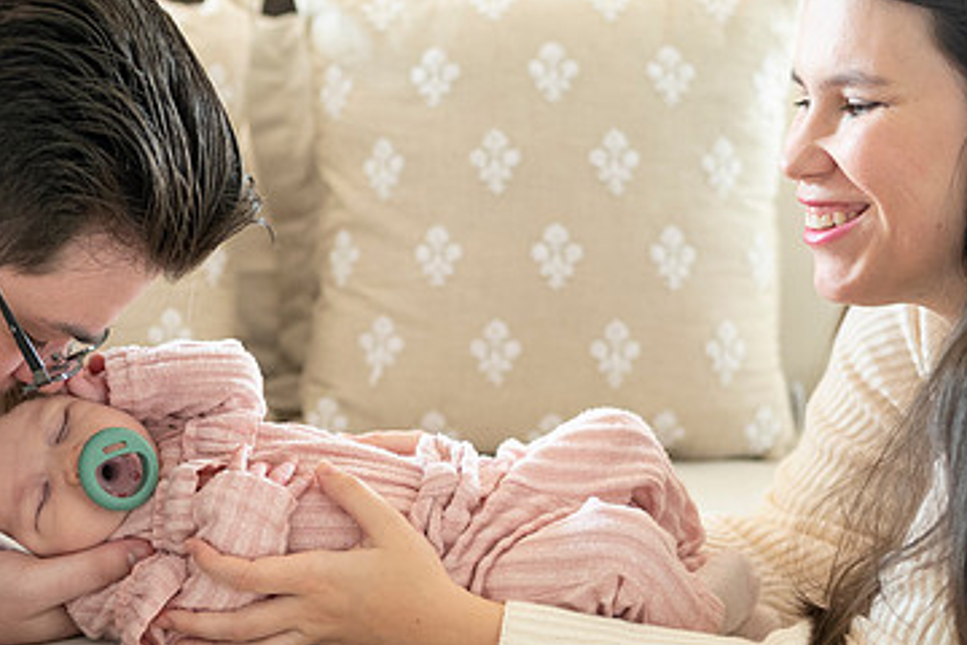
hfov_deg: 31.7
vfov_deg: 21.4
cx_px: 331
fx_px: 1692
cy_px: 458
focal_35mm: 63
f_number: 2.2
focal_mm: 35
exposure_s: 1/40
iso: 2000
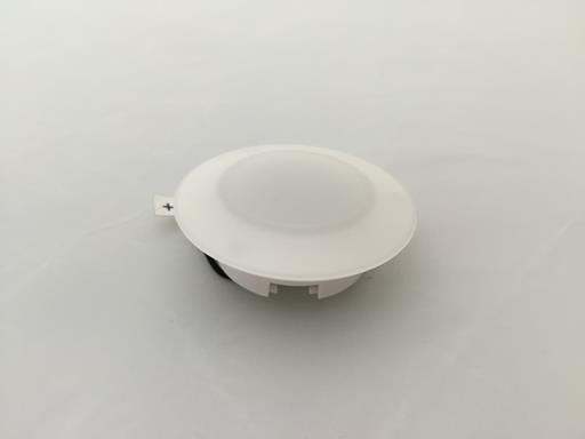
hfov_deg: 61.7
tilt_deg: -40.5
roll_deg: -0.6
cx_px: 292
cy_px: 220
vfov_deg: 48.2
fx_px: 490
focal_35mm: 29
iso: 40
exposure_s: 1/40
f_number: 2.2
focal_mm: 4.15
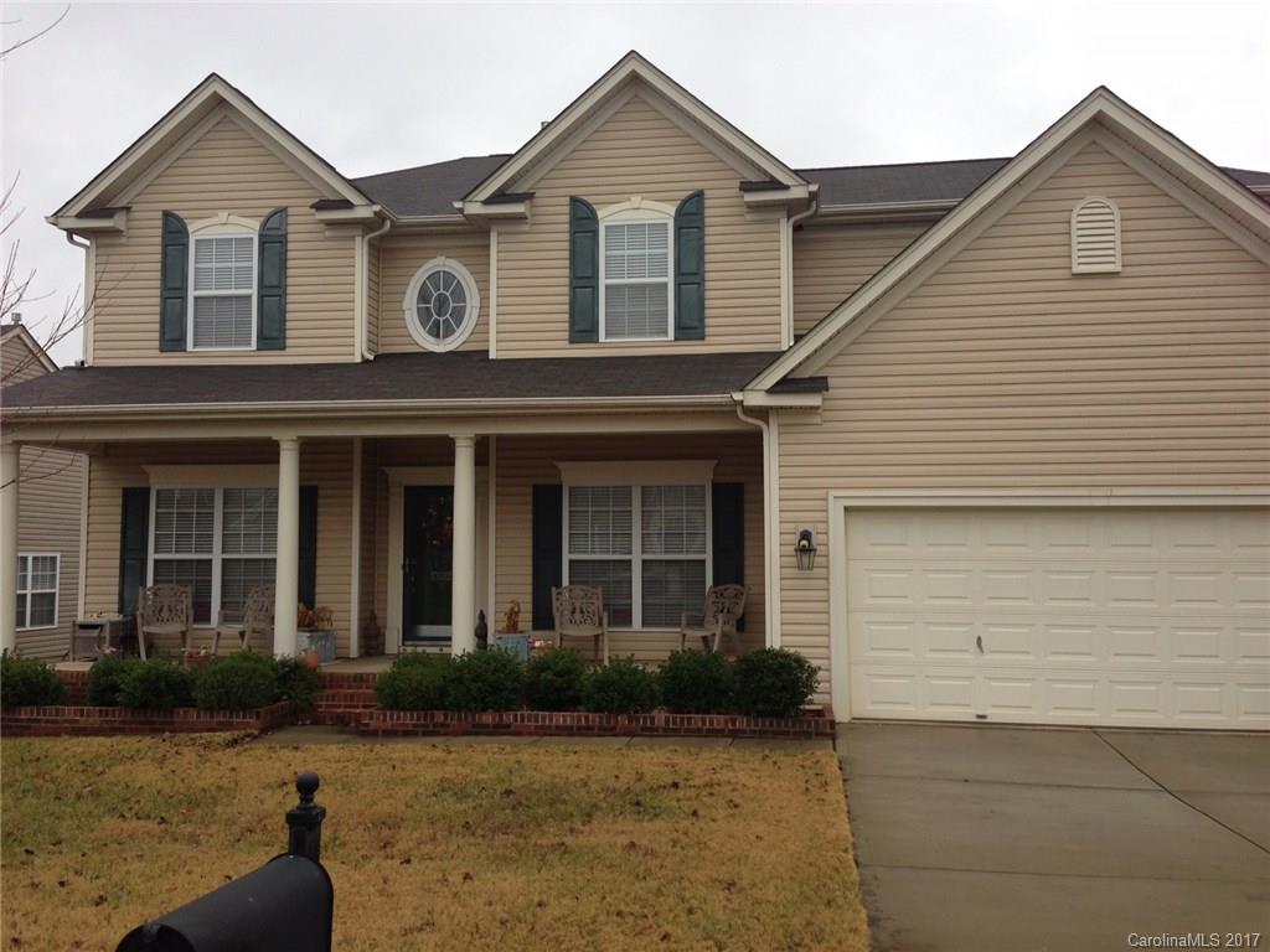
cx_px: 635
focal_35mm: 33
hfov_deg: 55.4
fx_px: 1211
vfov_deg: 42.9
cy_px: 476
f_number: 2.4
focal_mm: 4.13
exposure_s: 1/251
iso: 50
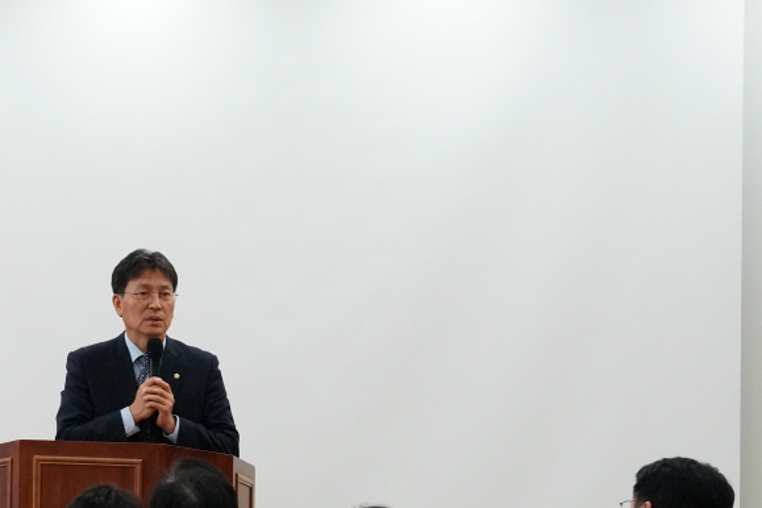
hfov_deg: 17.6
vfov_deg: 12.2
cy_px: 316
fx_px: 2370
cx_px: -76
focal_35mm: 112
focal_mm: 36
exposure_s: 1/160
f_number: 5.6
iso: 3200
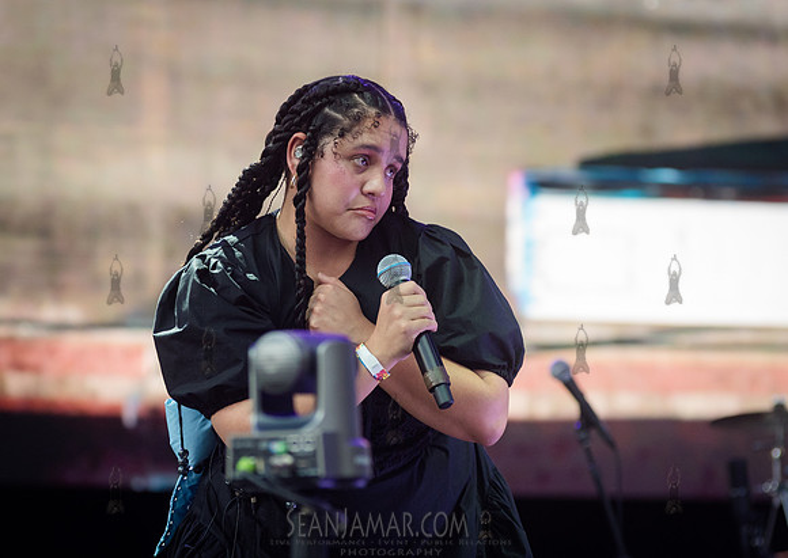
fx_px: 5475
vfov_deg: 5.8
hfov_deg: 8.2
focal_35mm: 245
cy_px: 226
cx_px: 333
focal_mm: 155
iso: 1000
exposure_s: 1/250
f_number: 4
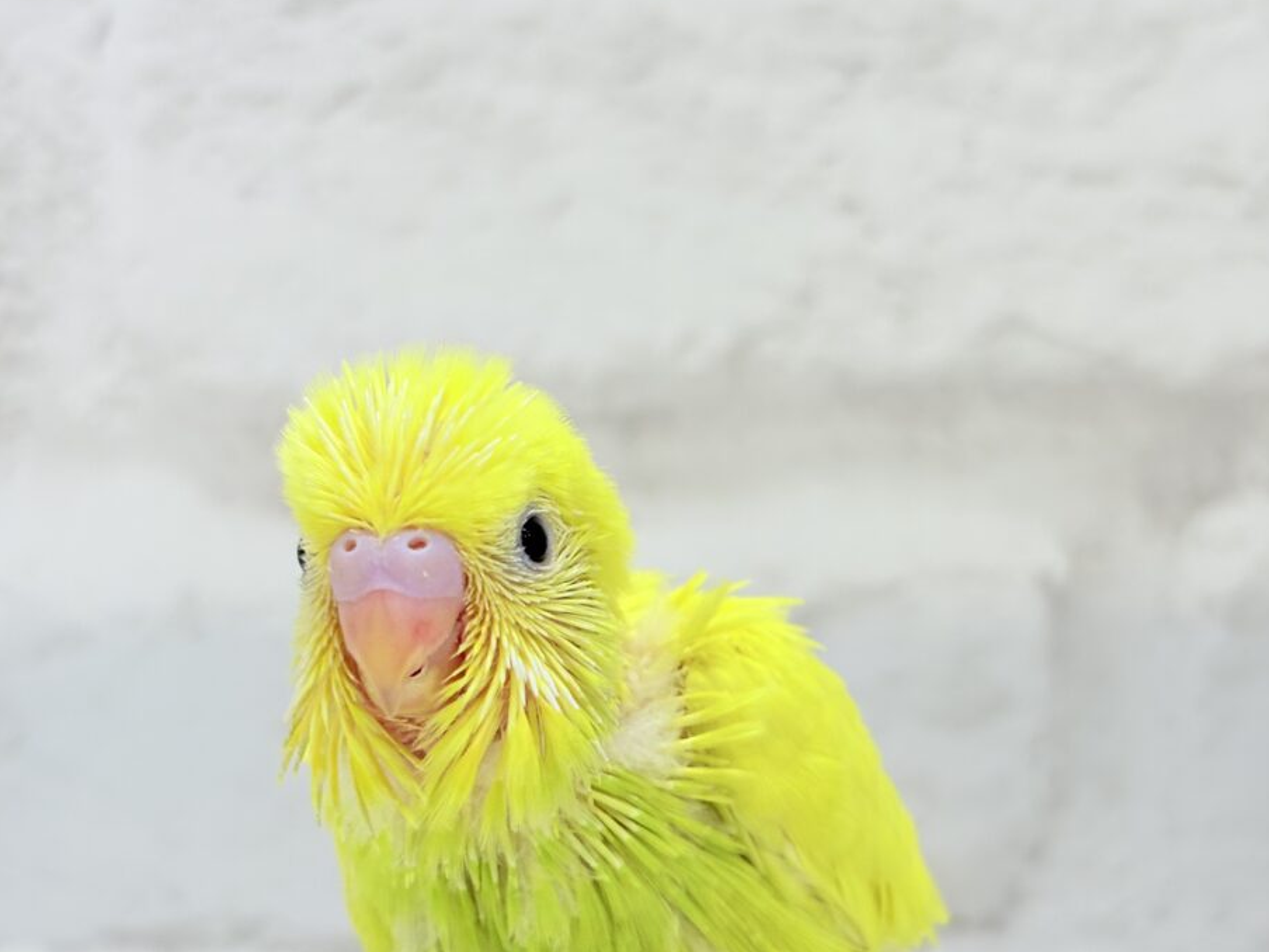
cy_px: 600
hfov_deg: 28.2
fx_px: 2529
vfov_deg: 21.3
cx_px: 660
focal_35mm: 69
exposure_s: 1/100
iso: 64
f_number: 1.6
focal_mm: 5.96
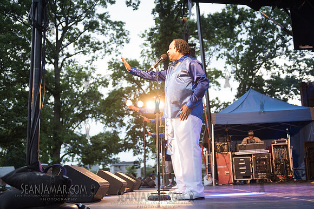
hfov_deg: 43.6
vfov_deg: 29.9
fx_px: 393
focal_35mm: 45
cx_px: 157
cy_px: 104
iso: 2000
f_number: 3.2
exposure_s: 1/250
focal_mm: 45
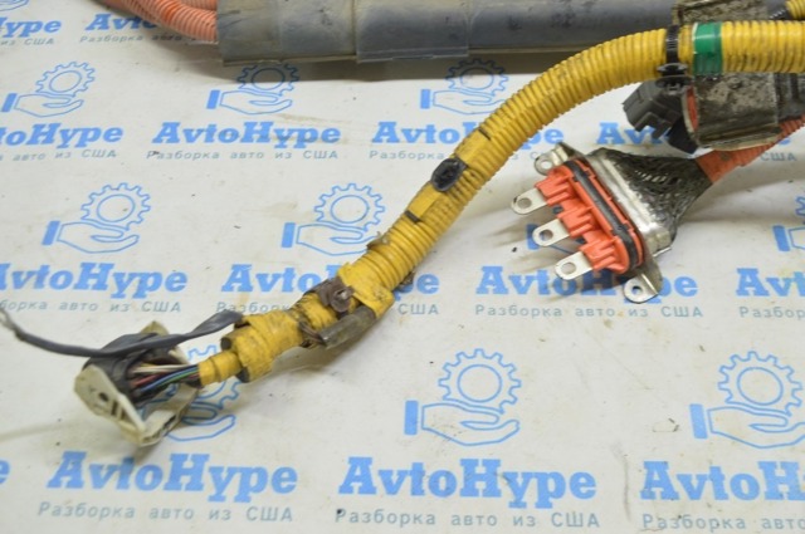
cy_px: 267
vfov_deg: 32.9
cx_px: 402
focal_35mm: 40
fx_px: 904
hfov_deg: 48.0
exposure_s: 1/20
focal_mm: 27
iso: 400
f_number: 5.6
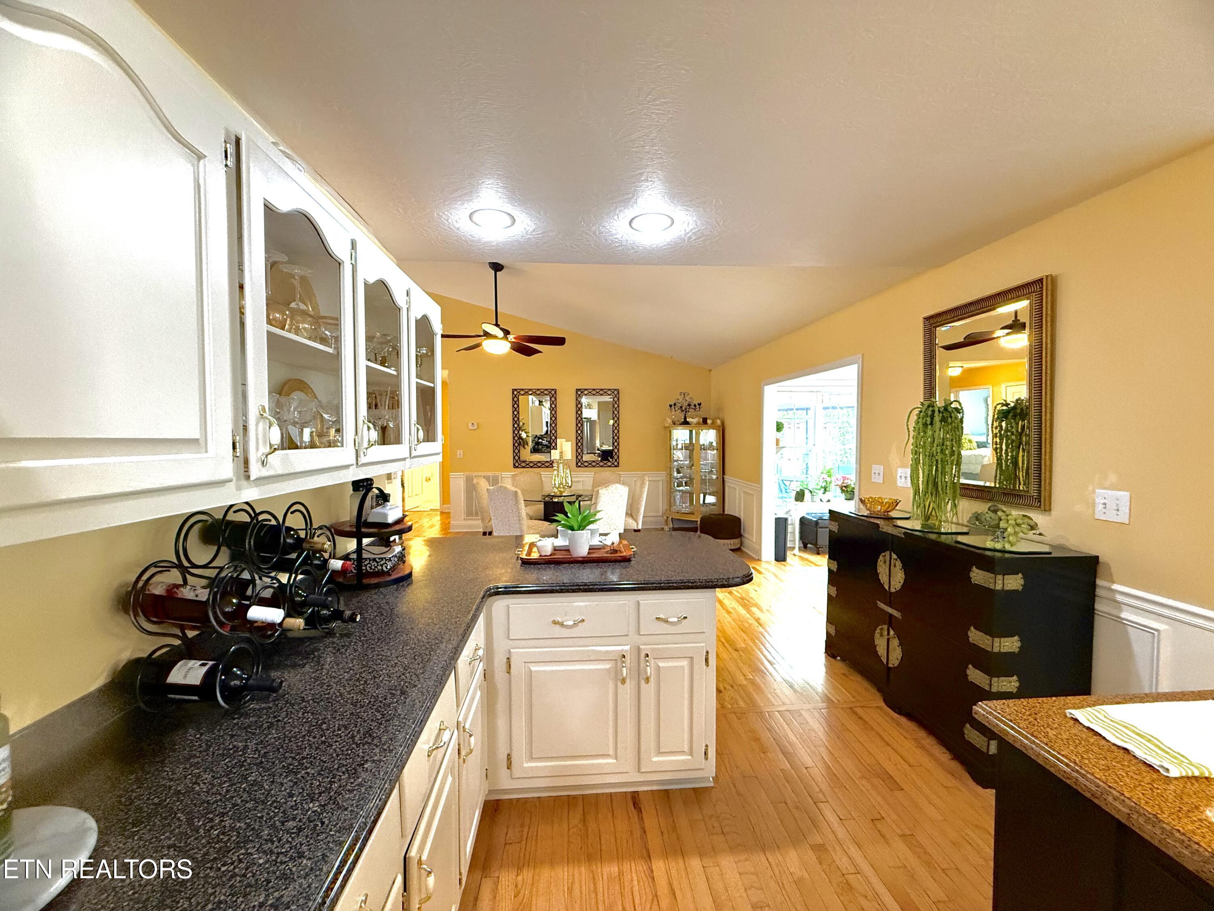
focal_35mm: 14
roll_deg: +0.0
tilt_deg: -2.1
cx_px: 607
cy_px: 456
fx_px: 491
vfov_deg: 85.7
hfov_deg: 102.1
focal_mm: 2.22
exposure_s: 1/60
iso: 400
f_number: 2.2
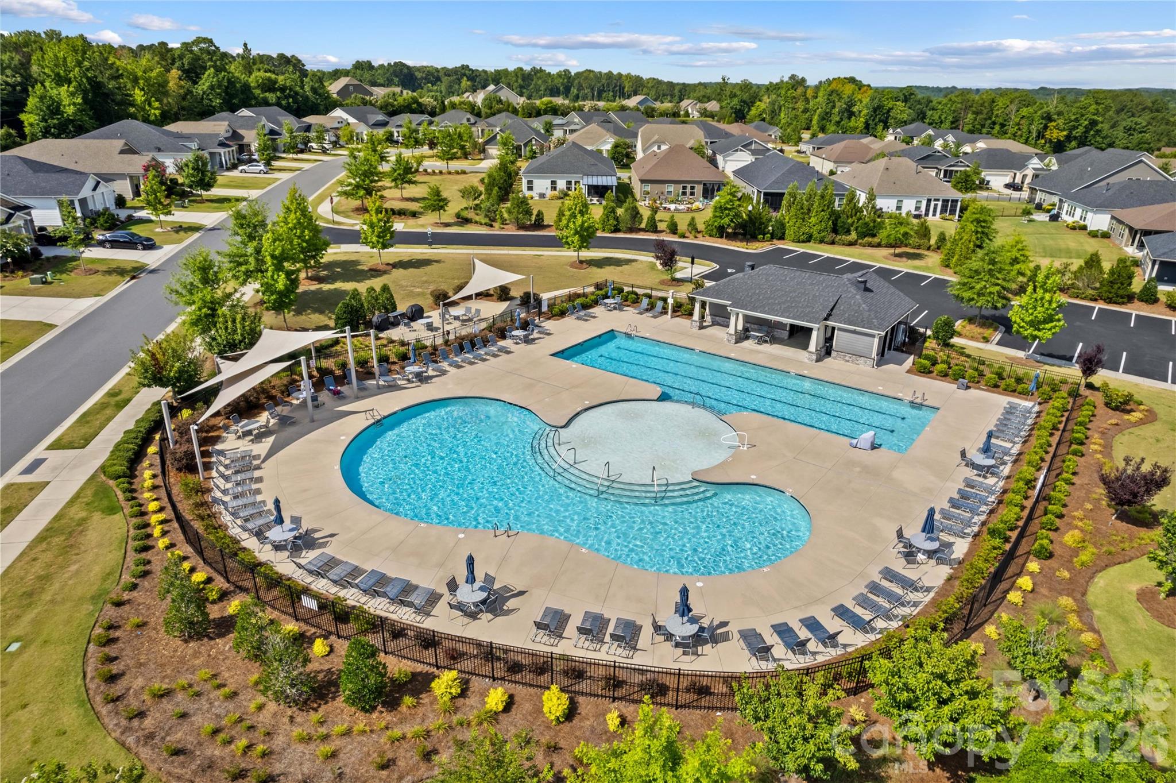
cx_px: 588
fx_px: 718
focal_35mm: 22
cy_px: 392
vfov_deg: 57.2
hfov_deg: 78.6
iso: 130
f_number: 2.8
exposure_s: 1/1600
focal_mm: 8.38
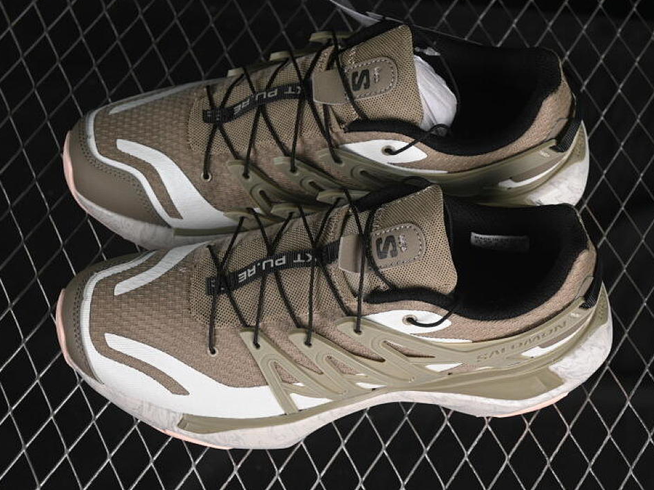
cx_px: 335
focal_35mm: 82
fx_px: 1549
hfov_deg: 23.8
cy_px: 244
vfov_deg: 18.0
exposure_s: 1/60
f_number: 6.3
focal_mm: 50
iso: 160
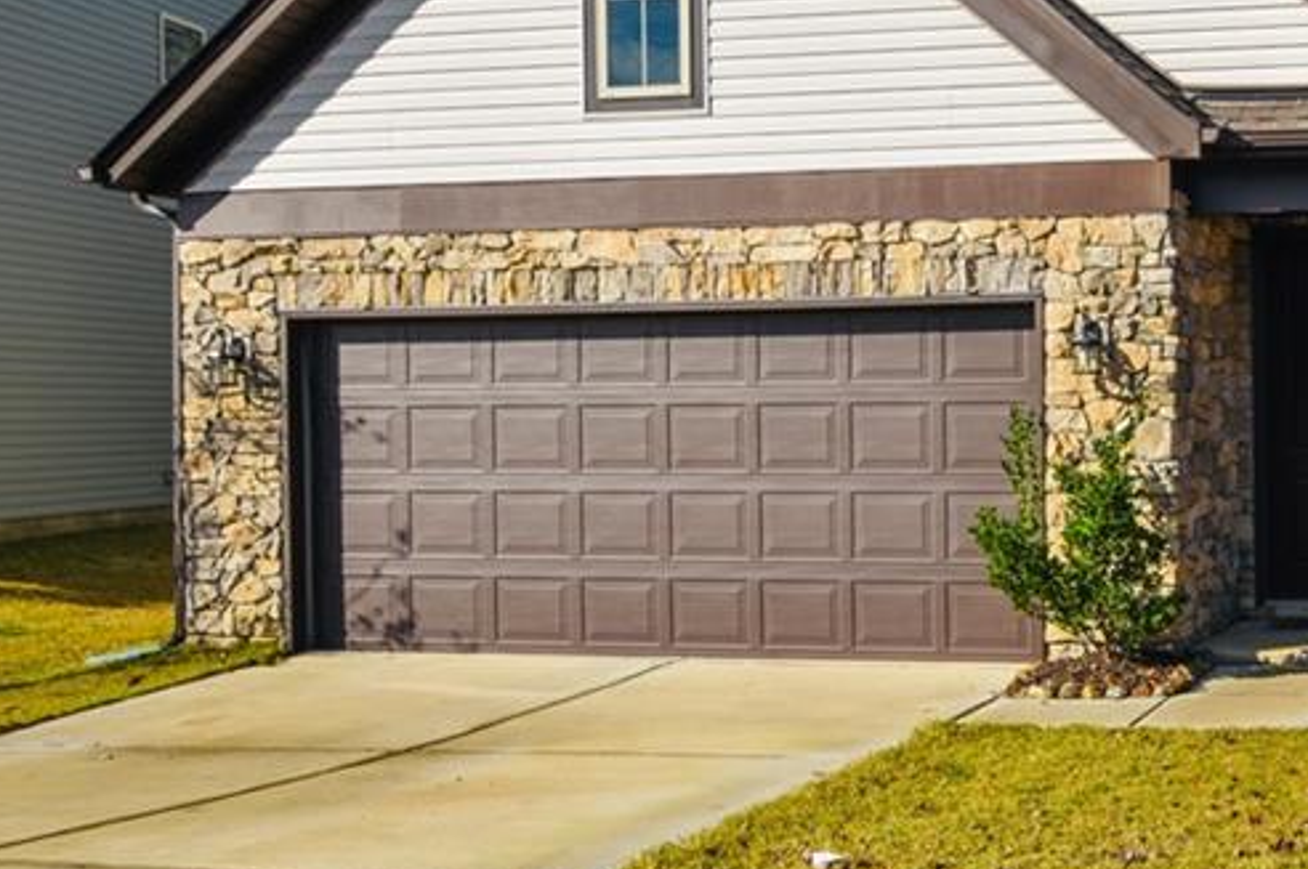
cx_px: 1234
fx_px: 1815
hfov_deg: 36.6
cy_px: 412
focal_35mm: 50
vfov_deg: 26.9
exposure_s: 1/200
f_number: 11
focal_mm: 16
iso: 100
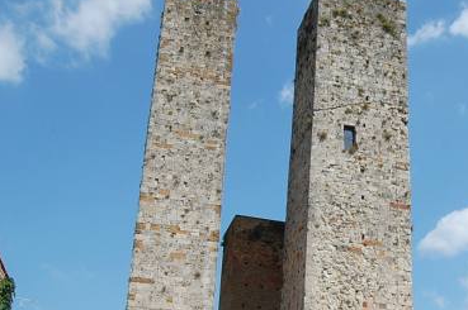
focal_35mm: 59
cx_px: 355
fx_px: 766
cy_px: 224
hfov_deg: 33.3
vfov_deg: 22.8
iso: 200
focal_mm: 22
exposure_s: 1/320
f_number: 10
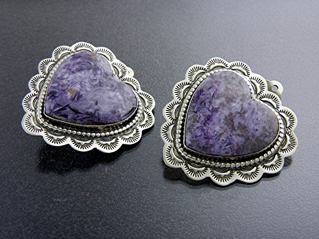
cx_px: 160
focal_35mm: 52
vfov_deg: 28.0
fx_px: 479
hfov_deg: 36.8
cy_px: 120
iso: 400
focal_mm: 9.3
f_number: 3.9
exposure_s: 1/24.8
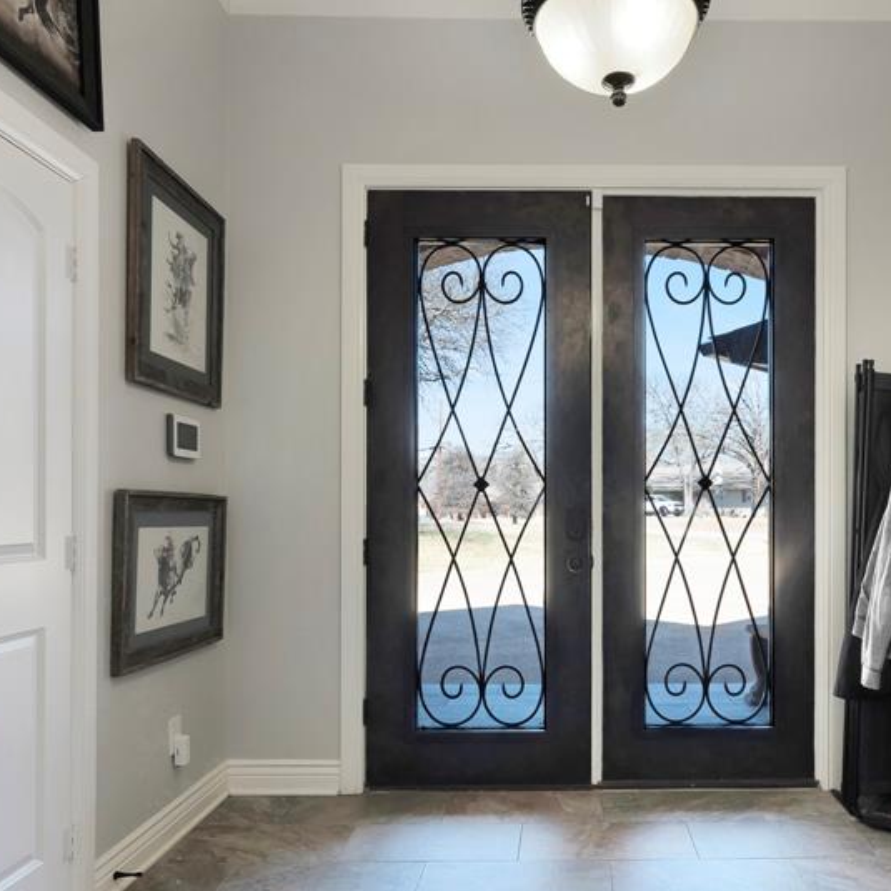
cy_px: 540
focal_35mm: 26
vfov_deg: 60.4
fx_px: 757
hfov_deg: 59.6
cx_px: 590
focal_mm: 16
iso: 160
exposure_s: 1/40
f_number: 9
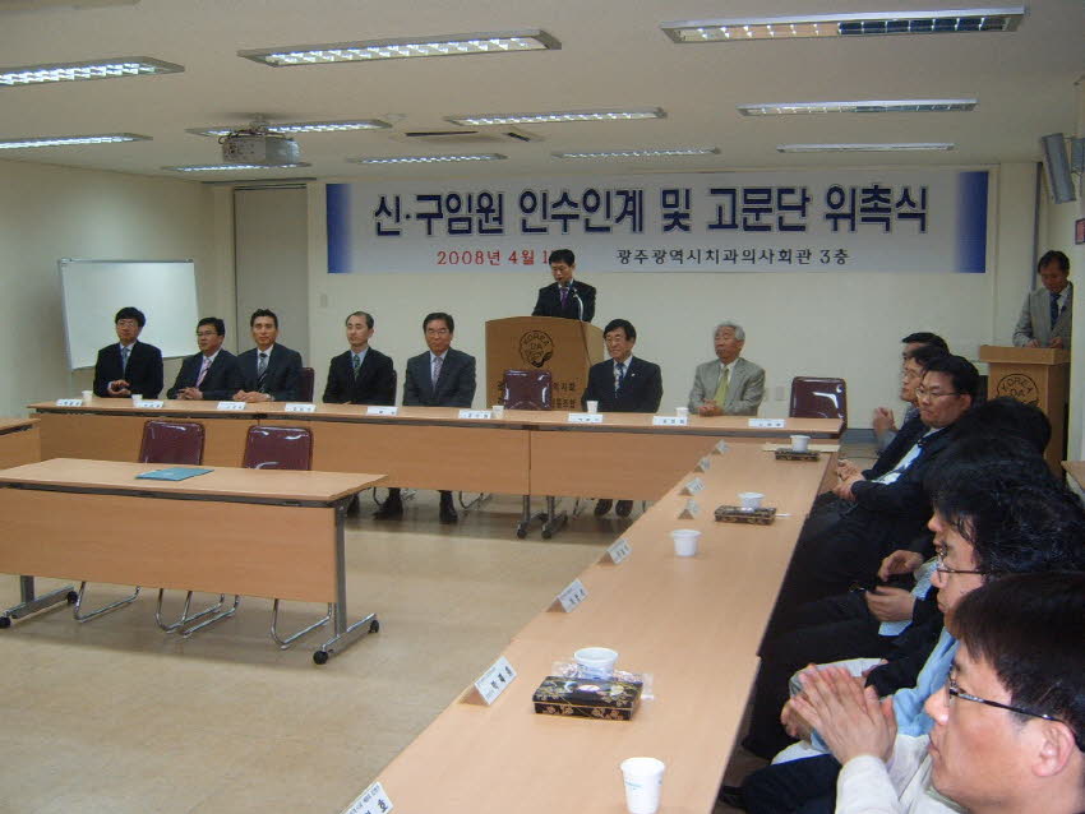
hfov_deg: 50.1
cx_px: 542
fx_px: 1160
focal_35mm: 37
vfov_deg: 38.7
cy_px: 407
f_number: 2.9
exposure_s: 1/30
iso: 141
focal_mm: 6.2
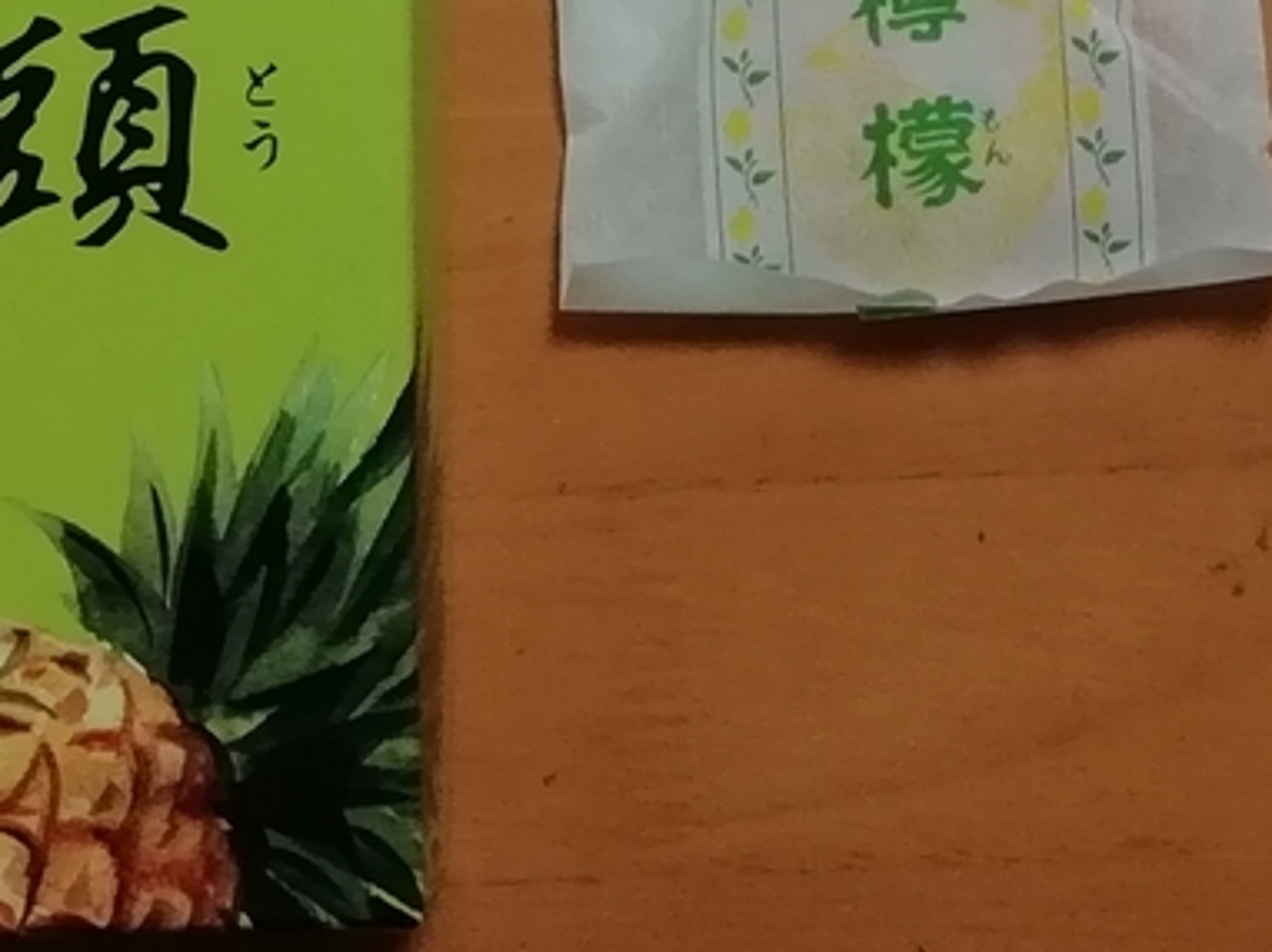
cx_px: 866
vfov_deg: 12.2
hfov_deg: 16.7
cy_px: -246
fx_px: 4333
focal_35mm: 118
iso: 100
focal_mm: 3.46
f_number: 2.2
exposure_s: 1/33.3
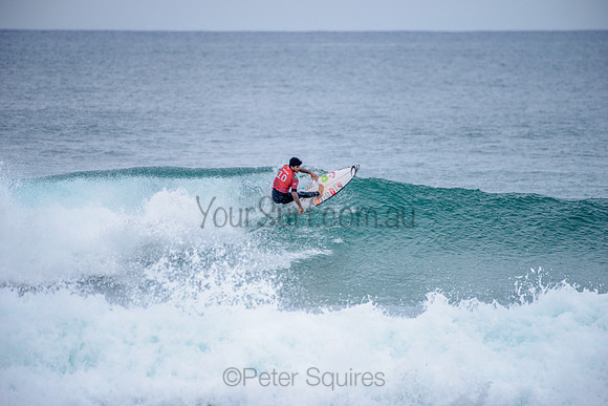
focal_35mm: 500
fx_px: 8446
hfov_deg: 4.1
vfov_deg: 2.8
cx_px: 304
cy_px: 203
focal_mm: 500
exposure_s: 1/2000
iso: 250
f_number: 5.6
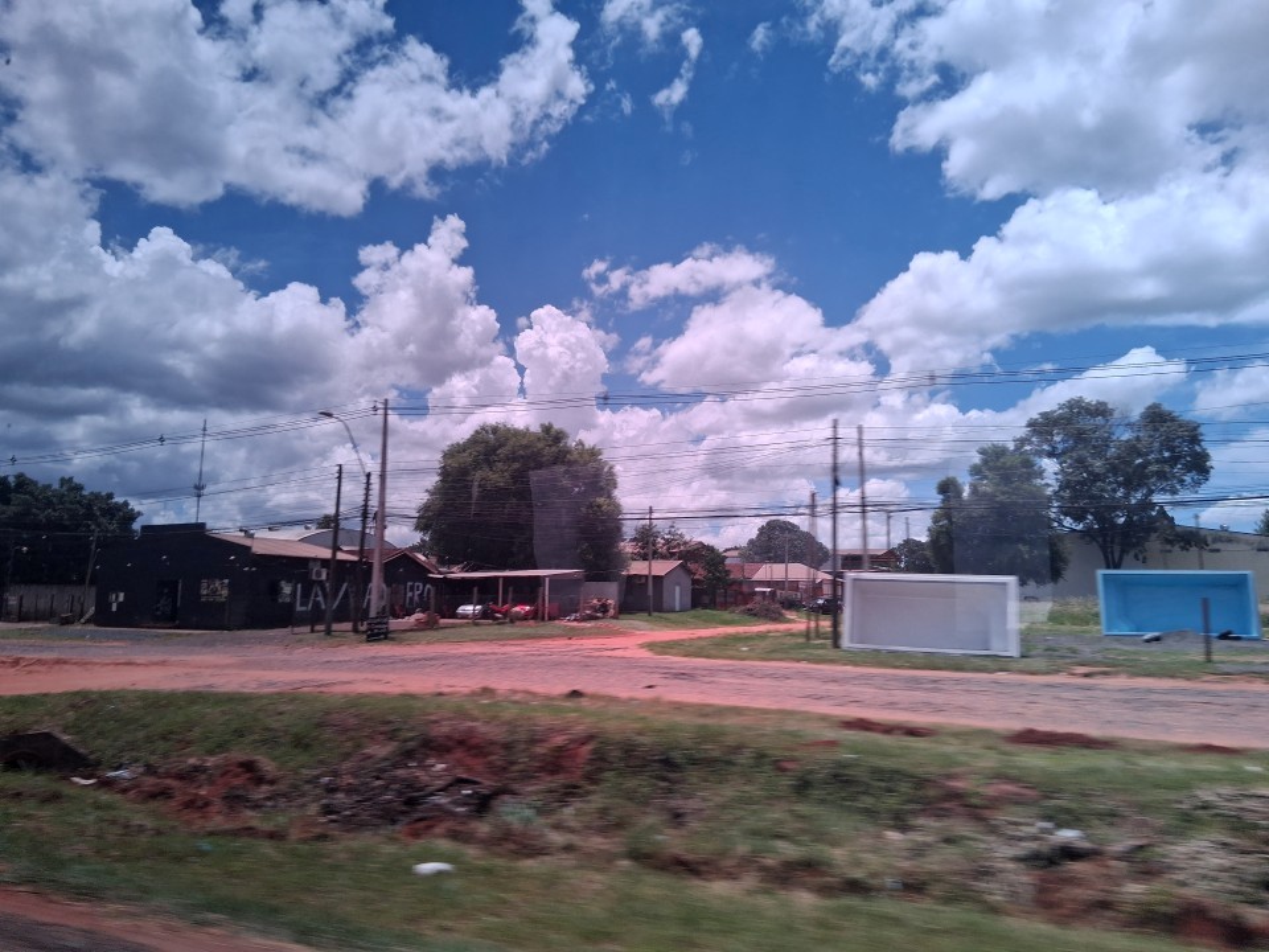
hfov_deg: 67.3
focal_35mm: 26
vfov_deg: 53.1
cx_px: 634
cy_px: 476
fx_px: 953
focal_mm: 3.98
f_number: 1.8
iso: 80
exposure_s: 1/100
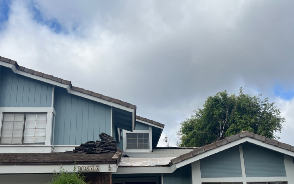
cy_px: 145
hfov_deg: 52.7
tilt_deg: +19.6
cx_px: 147
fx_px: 296
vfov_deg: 33.5
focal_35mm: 37
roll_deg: +2.4
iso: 50
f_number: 1.6
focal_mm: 5.1
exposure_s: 1/3623
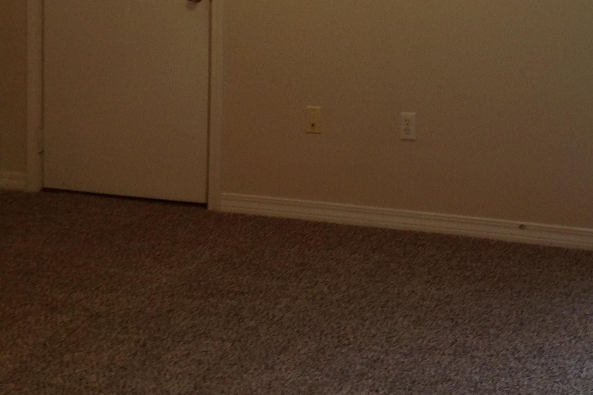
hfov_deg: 25.5
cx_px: 534
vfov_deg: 17.2
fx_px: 1268
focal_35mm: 77
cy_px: -30
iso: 80
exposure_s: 1/60
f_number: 2.4
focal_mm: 4.28
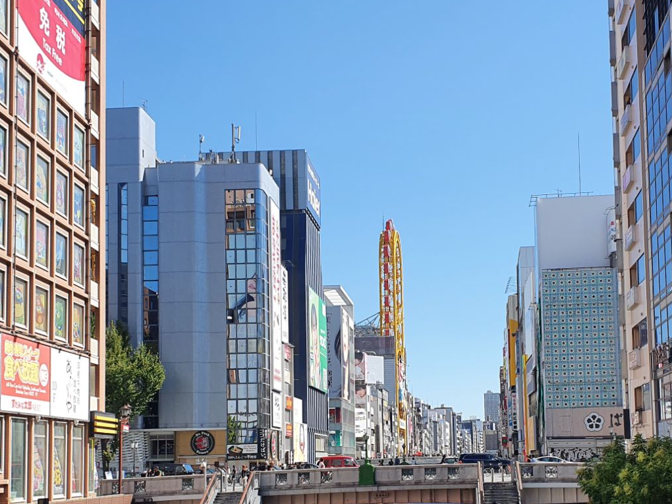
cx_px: 397
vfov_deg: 28.3
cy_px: 360
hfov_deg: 37.4
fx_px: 990
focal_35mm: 51
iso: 50
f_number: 2.4
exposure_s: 1/1667
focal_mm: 4.32
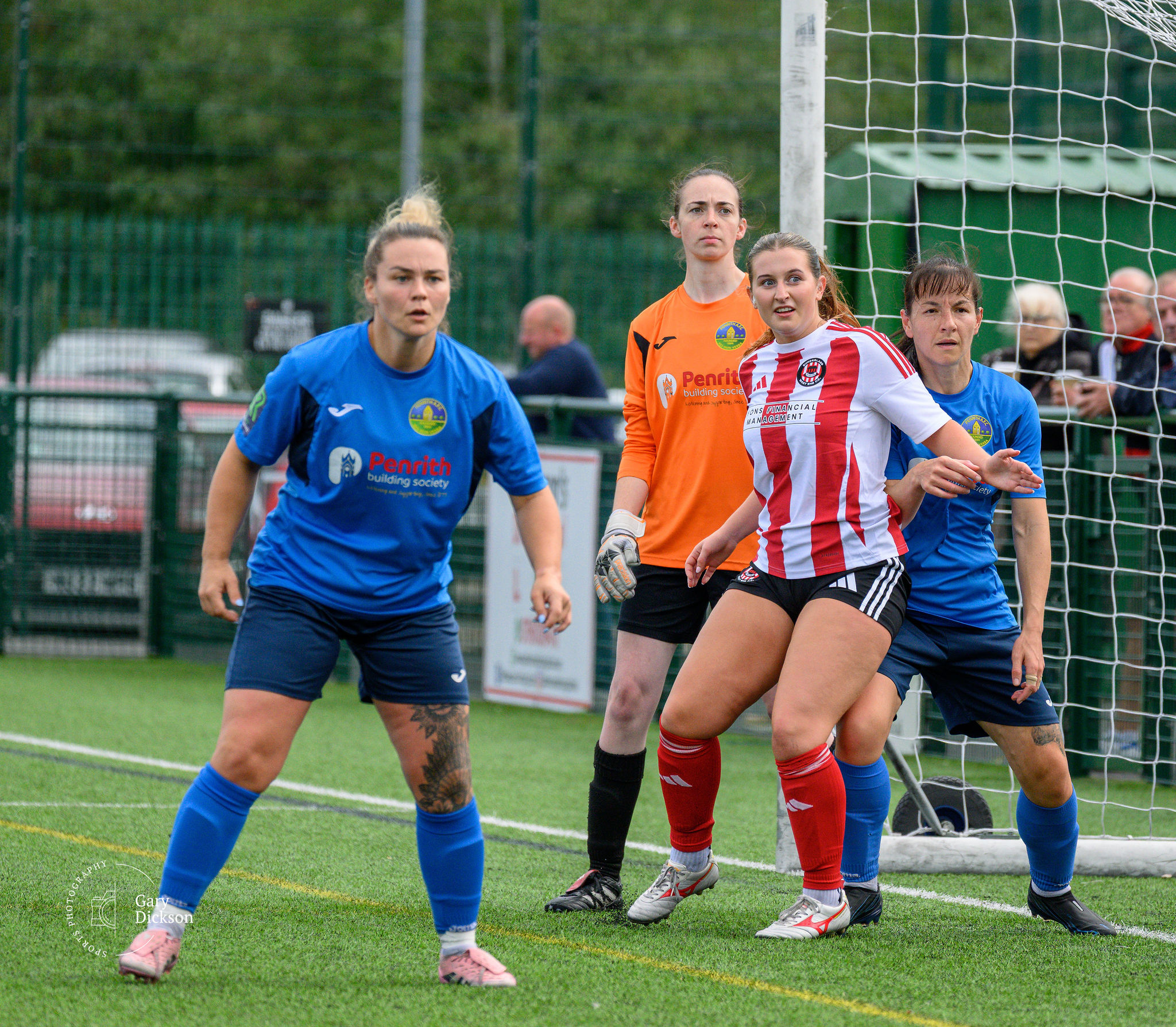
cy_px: 335
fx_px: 15299
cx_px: 759
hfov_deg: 4.4
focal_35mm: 424
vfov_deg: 3.8
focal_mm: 260
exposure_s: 1/2000
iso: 1100
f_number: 5
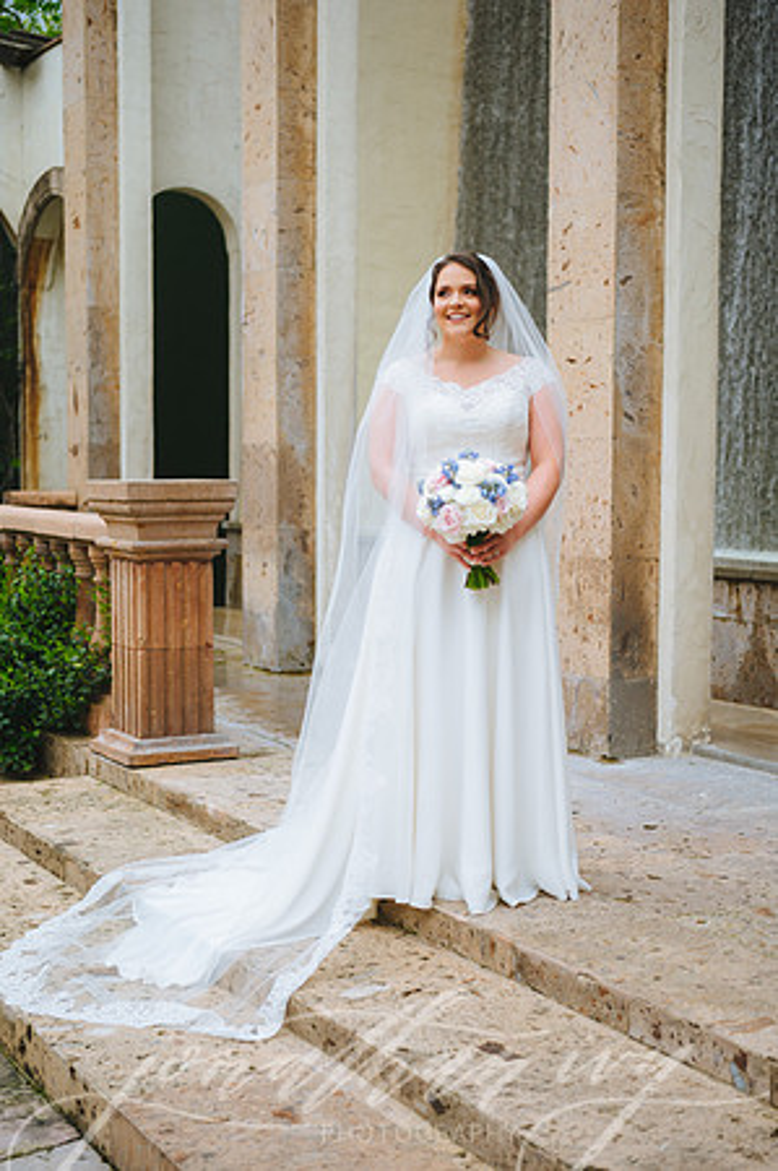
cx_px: 389
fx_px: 1689
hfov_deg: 25.9
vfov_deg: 38.2
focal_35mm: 52
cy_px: 586
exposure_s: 1/500
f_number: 2.8
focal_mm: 52
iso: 125
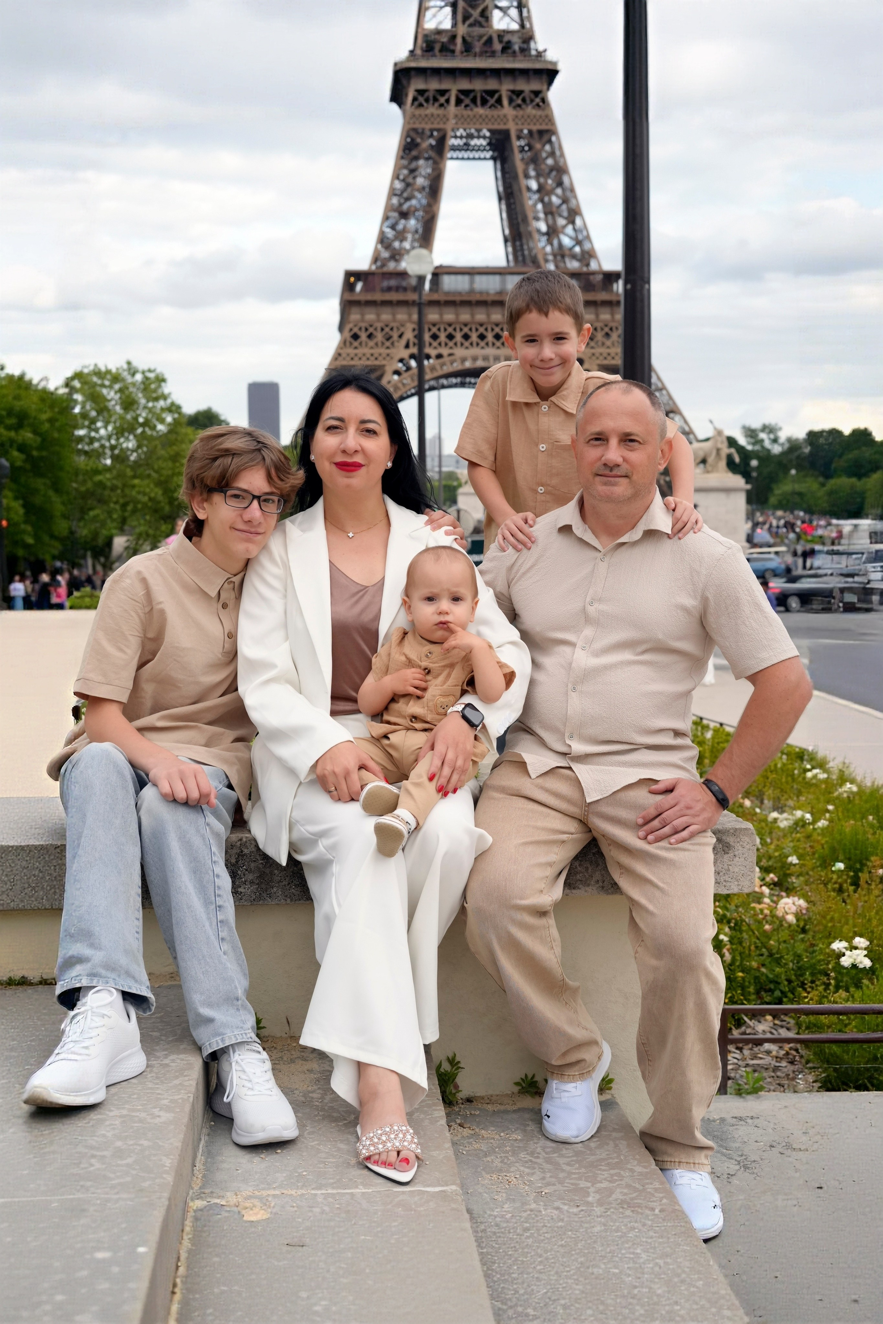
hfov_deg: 27.0
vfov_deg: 39.6
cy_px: 662
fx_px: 1839
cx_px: 442
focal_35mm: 50
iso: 1600
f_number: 6.3
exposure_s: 1/833
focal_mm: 50
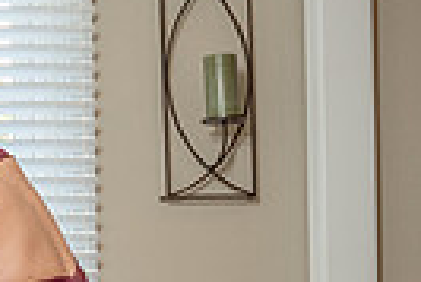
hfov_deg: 10.4
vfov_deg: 7.6
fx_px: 2084
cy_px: 394
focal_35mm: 178
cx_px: -481
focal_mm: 35
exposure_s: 1/100
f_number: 5.6
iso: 2000
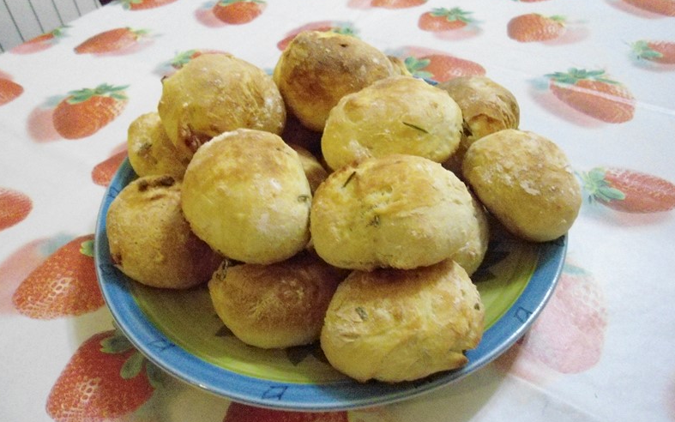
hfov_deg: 66.5
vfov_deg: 44.5
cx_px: 339
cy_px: 195
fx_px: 515
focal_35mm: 28
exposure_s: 1/30
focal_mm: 4.7
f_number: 2.8
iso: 1600
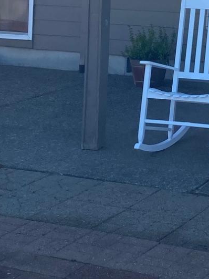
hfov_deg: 14.7
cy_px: -38
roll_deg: -1.7
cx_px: 232
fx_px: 789
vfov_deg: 19.1
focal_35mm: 98
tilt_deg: +0.0
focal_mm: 4.25
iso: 32
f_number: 1.8
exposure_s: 1/1135
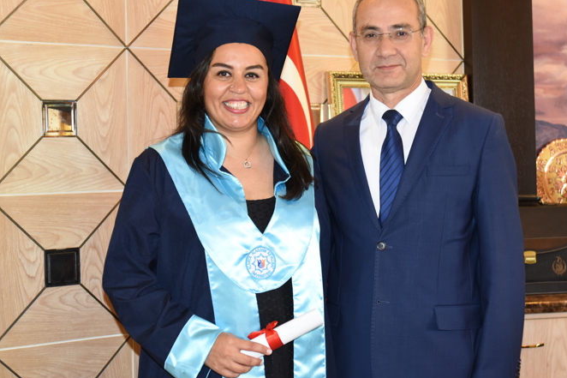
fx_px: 913
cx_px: 314
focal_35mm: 58
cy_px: 152
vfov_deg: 23.3
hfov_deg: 34.5
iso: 1250
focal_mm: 48
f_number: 4
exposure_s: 1/60
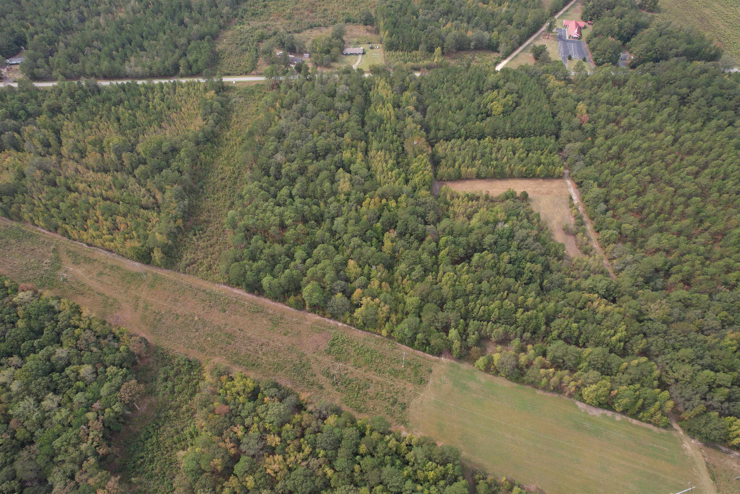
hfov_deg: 78.6
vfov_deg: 57.2
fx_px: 452
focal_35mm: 22
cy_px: 247
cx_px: 370
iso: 100
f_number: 2.8
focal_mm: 8.38
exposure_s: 1/640
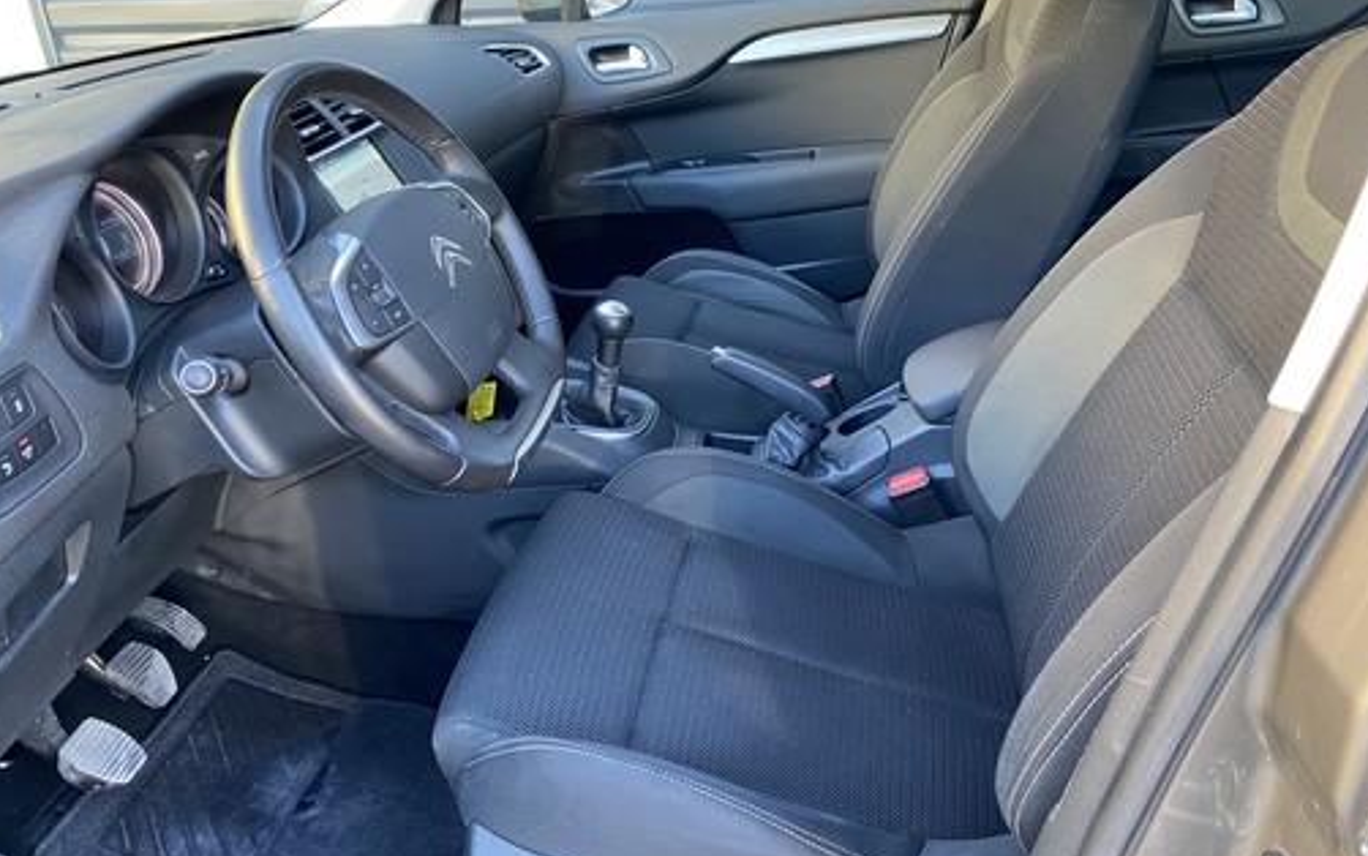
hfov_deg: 66.5
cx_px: 687
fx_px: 1044
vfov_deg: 44.5
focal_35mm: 28
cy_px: 388
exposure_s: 1/60
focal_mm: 4.25
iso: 160
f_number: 1.8
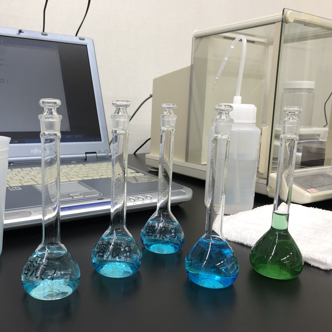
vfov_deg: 48.4
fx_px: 369
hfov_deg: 47.9
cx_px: 121
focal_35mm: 34
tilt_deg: -10.8
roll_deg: -0.9
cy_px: 169
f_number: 1.8
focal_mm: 3.99
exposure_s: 1/40
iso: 25
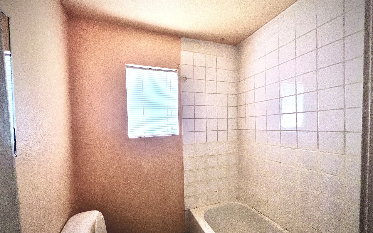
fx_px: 142
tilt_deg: -3.3
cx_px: 188
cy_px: 130
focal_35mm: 14
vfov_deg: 78.3
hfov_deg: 105.3
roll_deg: +1.8
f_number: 1.8
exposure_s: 1/99
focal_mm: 1.57
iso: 125
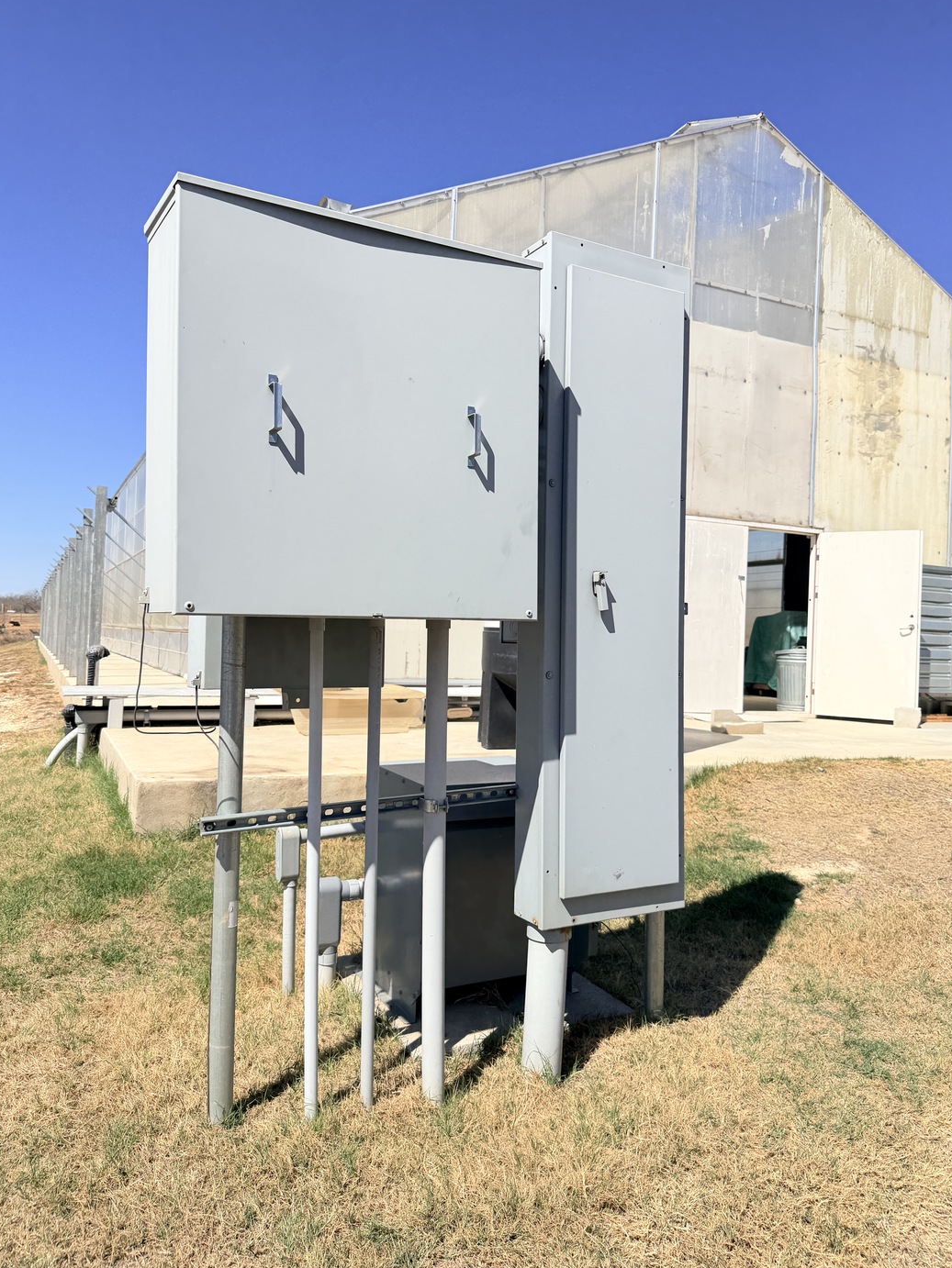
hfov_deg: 54.9
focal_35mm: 25
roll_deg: -0.5
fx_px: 916
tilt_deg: +1.1
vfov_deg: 69.4
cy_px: 626
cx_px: 474
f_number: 1.78
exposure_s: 1/5714
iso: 100
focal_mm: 6.76
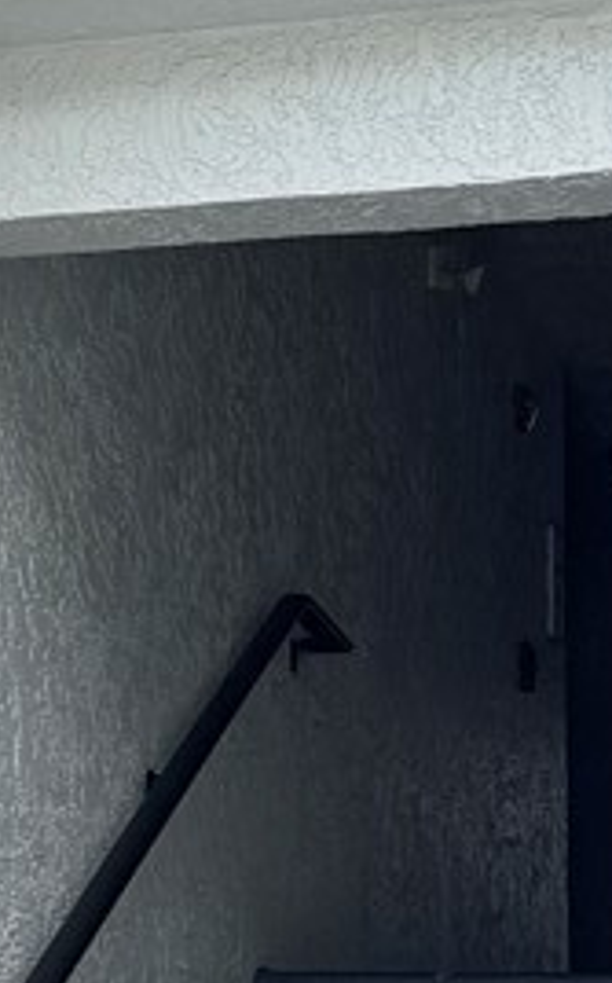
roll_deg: -2.4
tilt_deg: +18.1
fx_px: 4065
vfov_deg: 13.8
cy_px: 495
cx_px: -359
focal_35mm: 152
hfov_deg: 8.4
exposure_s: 1/1637
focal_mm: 6.76
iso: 80
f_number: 1.78
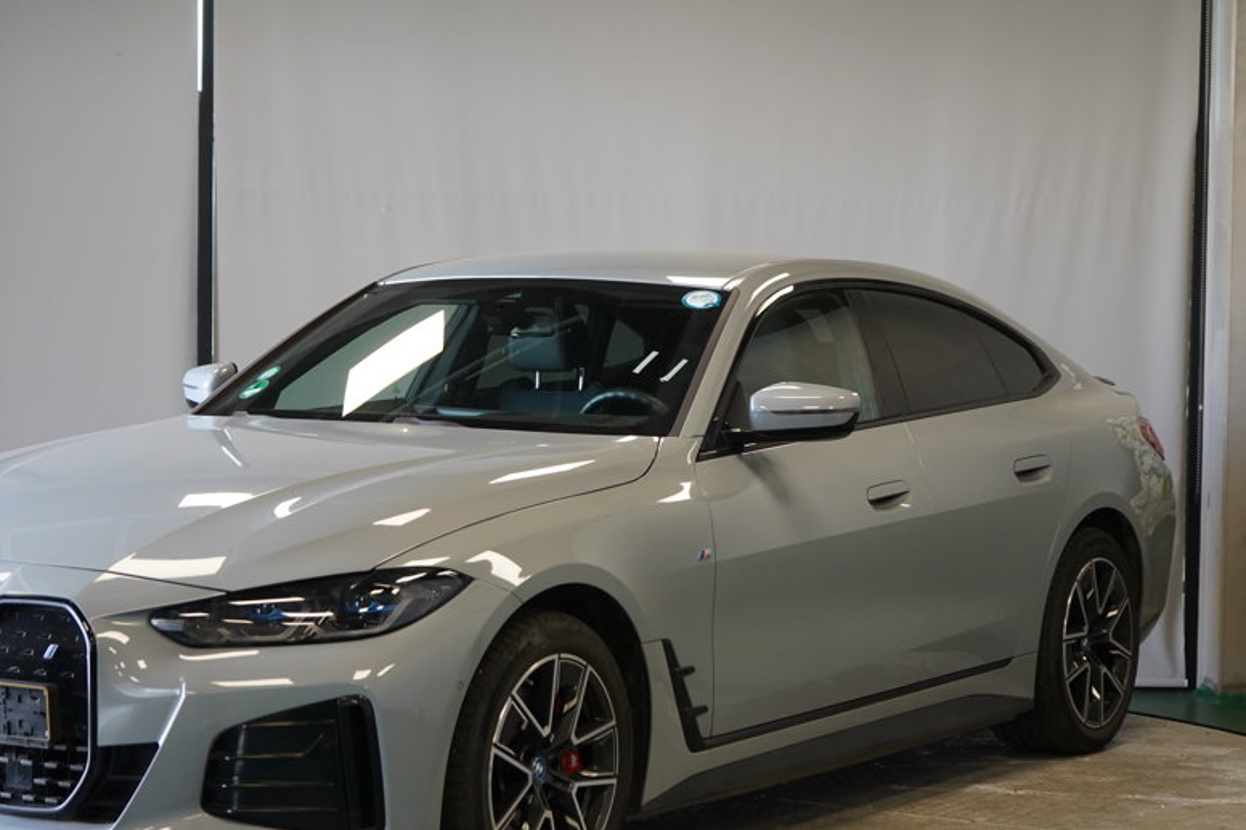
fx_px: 2837
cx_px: 549
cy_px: 409
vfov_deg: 16.6
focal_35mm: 82
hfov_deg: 24.8
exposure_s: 1/160
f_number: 5
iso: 1250
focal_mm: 53
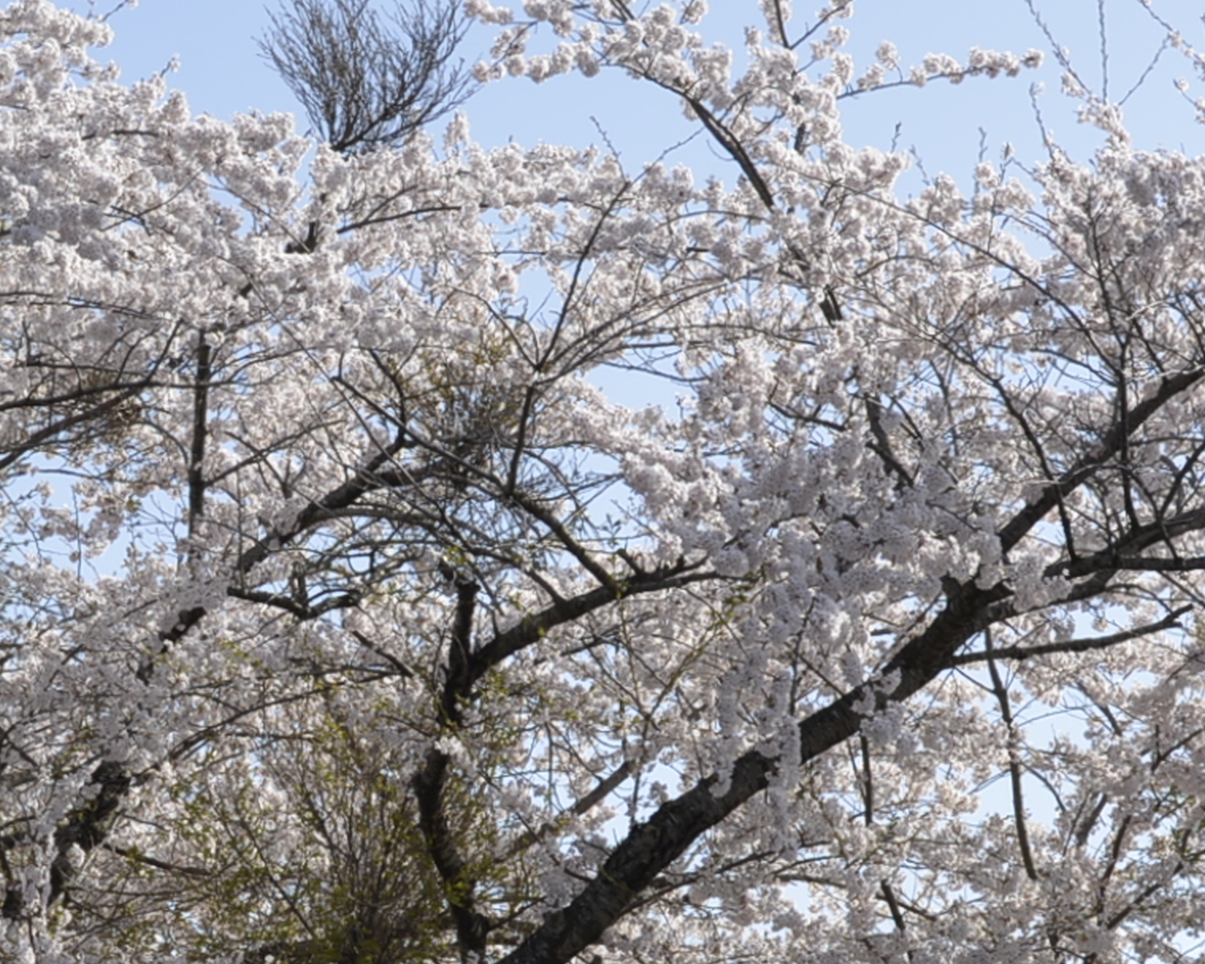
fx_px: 4636
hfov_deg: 14.7
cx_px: 262
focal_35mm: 130
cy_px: 954
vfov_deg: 11.8
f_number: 8
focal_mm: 35
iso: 140
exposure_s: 1/250
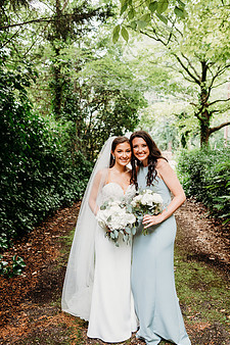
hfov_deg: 41.0
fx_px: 307
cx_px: 128
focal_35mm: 32
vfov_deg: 58.7
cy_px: 171
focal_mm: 24
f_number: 2.5
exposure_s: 1/160
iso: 160
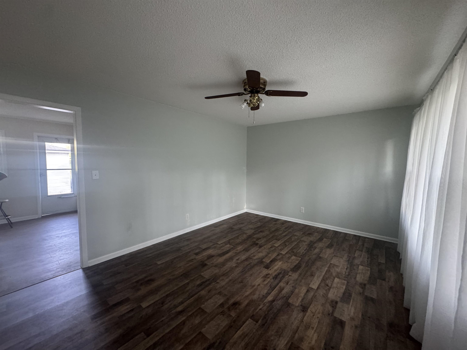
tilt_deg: -4.3
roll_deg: -0.9
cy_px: 175
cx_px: 234
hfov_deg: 102.1
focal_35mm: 14
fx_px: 189
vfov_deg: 85.7
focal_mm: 2.22
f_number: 2.2
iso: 640
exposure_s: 1/60
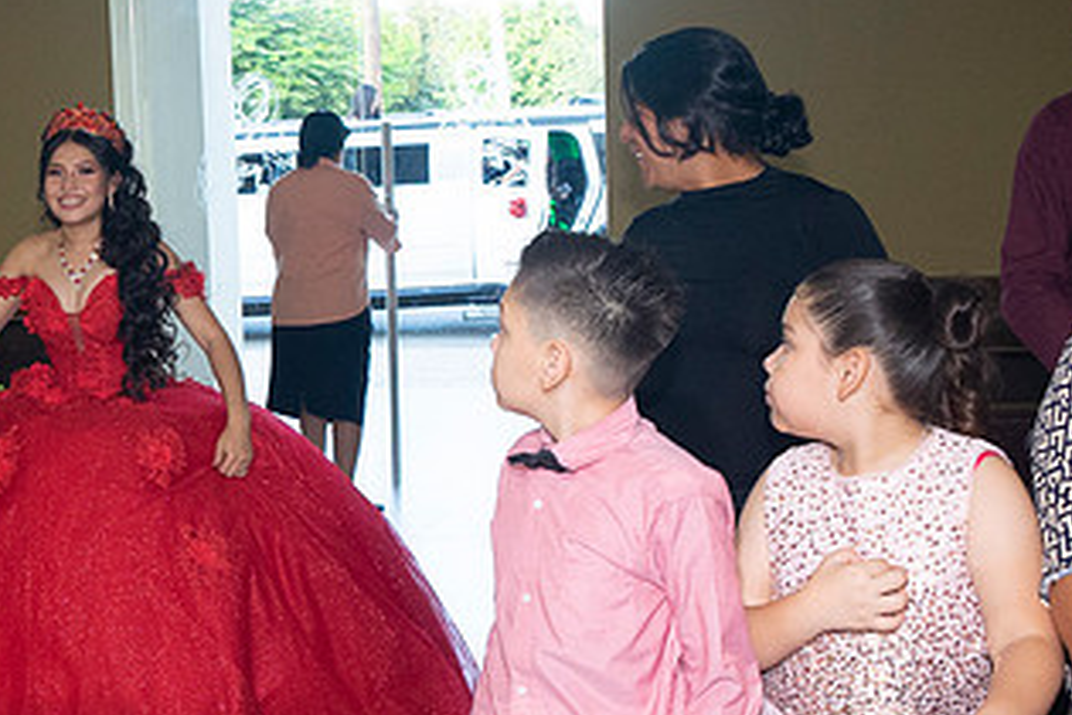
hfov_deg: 30.6
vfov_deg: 21.9
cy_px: 414
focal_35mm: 62
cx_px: 57
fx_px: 1846
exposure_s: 1/160
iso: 1000
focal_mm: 18
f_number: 5
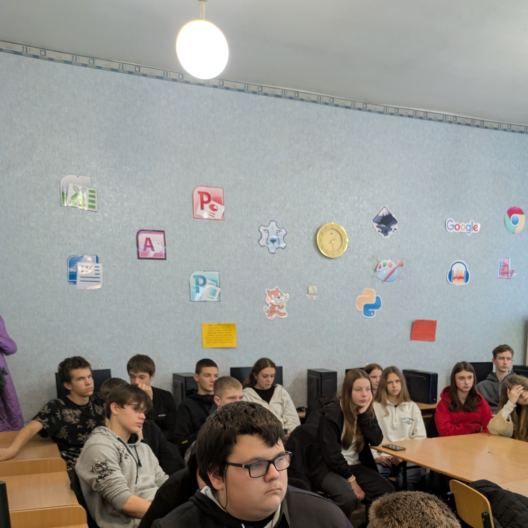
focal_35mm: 37
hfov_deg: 44.7
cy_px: 428
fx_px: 639
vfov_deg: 42.7
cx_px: 317
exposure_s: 1/30
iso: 323
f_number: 1.89
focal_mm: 5.43
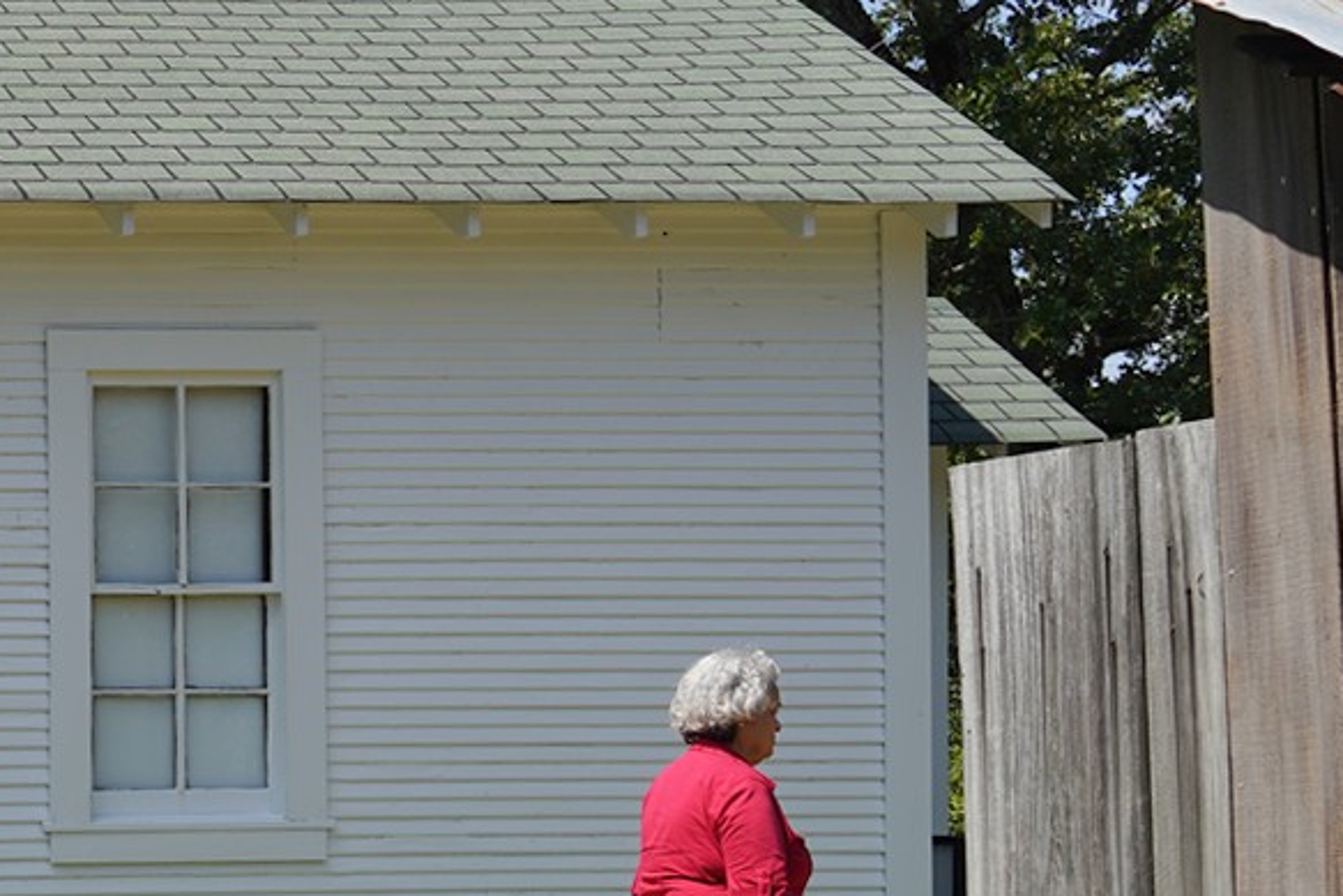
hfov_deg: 18.7
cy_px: 758
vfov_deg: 14.2
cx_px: -673
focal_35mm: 96
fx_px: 3582
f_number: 8
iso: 100
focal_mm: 28
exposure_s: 1/100
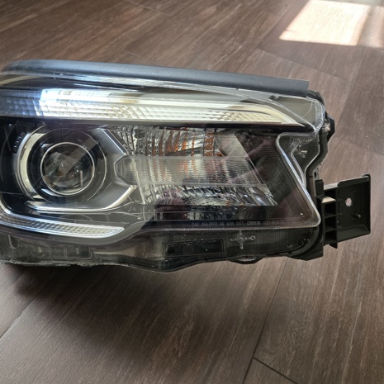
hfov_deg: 56.6
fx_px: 351
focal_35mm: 28
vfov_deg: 57.3
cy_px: 197
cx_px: 144
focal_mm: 5.4
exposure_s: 1/100
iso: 320
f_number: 1.8
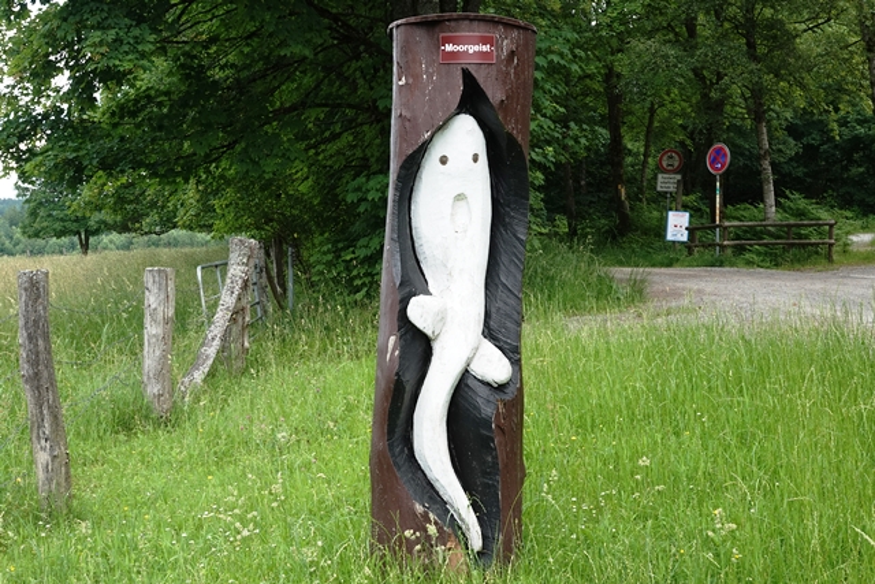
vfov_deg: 31.2
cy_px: 292
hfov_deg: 45.4
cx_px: 438
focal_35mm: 43
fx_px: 1045
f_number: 8
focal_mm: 15.73
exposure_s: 1/50
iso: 100
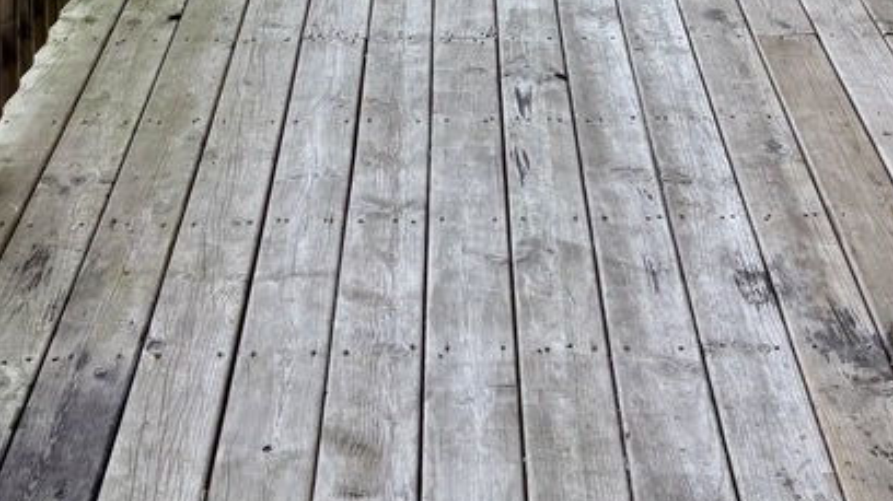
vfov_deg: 13.6
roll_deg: -1.7
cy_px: -510
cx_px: 499
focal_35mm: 75
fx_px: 1775
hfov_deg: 28.2
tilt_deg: -3.3
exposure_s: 1/731
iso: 64
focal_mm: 5.96
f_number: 1.6
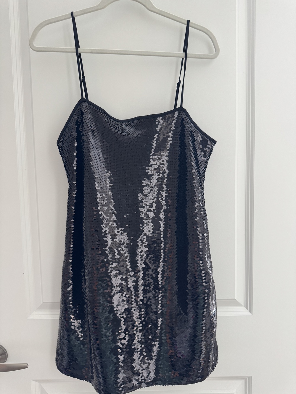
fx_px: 274
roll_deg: +1.6
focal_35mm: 24
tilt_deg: -4.5
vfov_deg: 71.6
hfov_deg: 56.8
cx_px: 148
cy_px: 197
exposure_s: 1/60
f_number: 1.78
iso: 200
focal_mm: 6.76
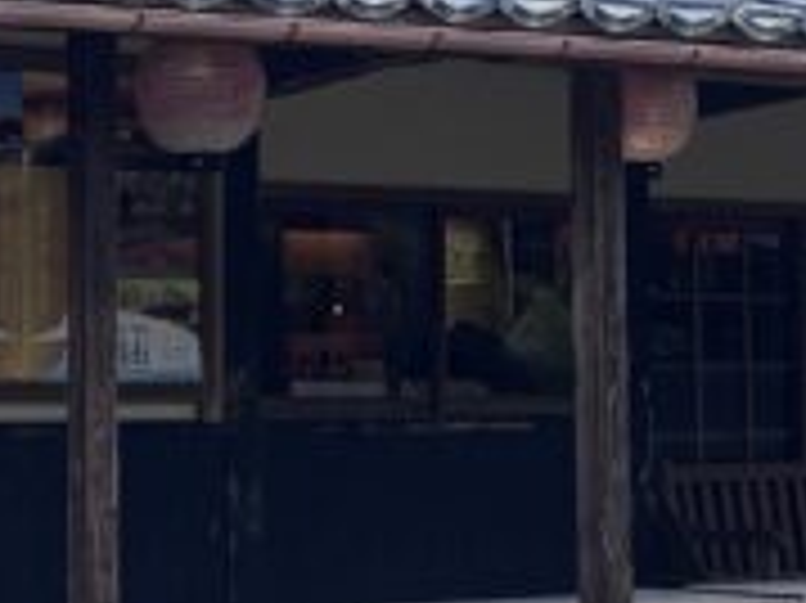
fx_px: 3467
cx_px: 239
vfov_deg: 9.9
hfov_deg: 13.2
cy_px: 99
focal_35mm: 149
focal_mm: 5.96
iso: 50
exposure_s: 1/2193
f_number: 1.6
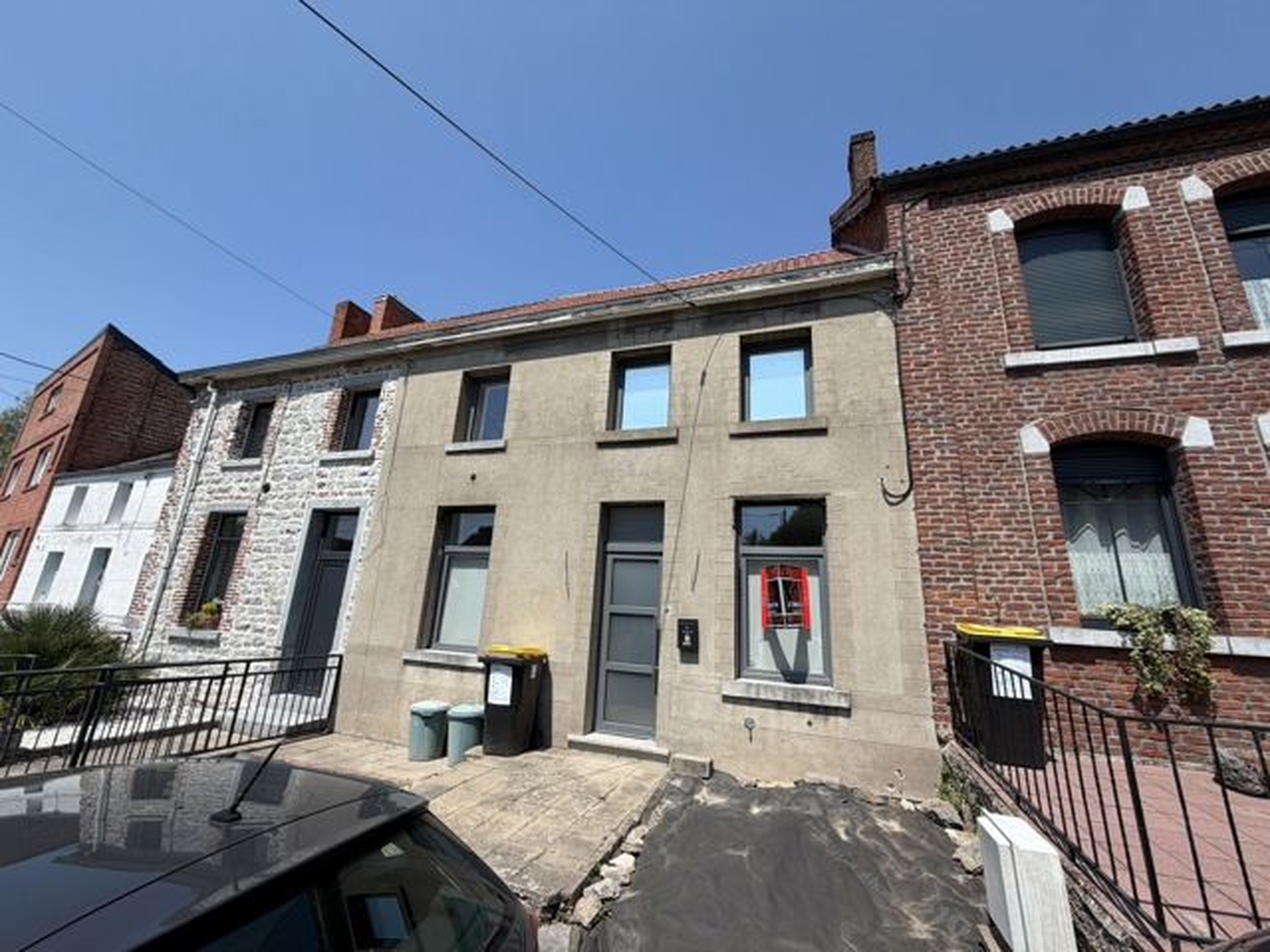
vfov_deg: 85.7
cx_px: 635
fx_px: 514
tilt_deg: +15.3
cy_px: 476
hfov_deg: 102.1
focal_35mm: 14
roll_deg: -2.9
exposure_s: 1/809
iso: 20
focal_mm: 2.22
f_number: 2.2
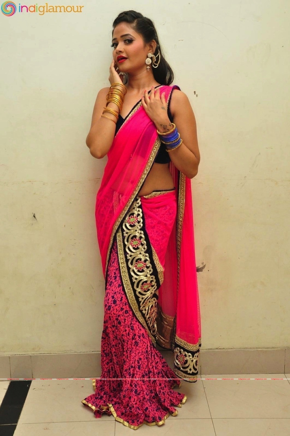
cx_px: 145
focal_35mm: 45
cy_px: 218
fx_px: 545
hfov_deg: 29.8
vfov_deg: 43.6
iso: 1600
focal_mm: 30
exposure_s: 1/125
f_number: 7.1
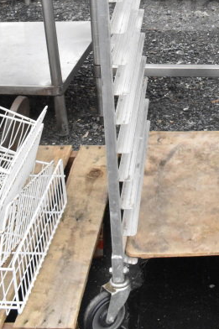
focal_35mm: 84
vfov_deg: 22.8
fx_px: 767
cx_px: 238
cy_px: -36
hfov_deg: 15.8
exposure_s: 1/800
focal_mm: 24
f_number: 14
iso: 6400
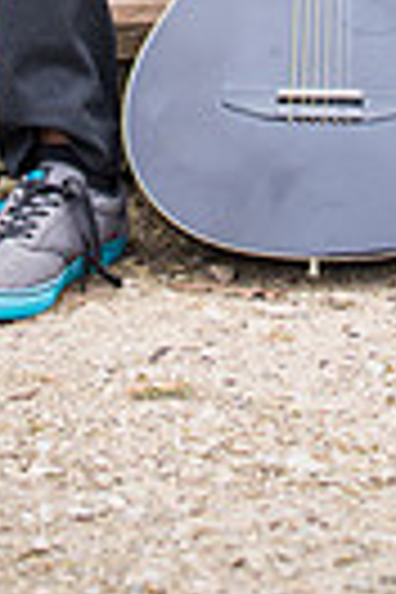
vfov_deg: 7.9
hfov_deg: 5.4
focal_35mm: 255
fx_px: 4207
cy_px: -400
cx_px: 261
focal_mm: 75
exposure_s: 1/60
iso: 200
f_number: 2.8
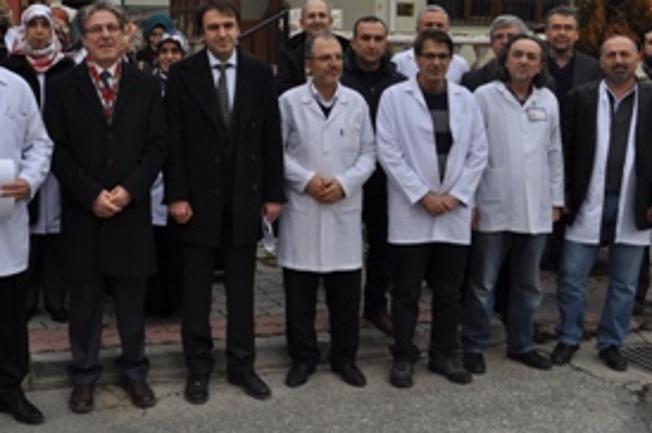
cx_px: 228
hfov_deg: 40.0
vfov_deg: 27.0
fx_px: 886
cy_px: 93
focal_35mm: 49
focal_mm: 20
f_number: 8
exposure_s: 1/250
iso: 200
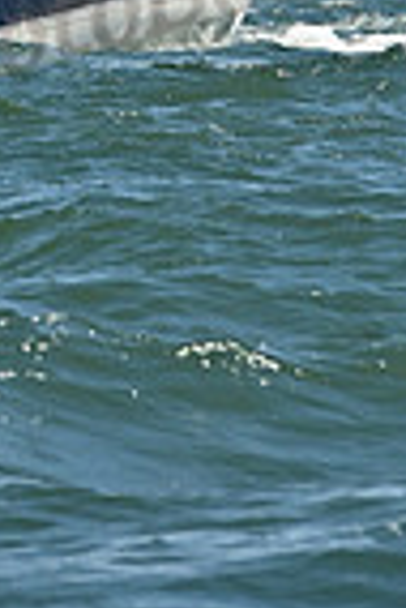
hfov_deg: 2.3
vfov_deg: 3.5
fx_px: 9973
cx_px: -348
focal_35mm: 591
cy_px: -599
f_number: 9
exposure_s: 1/1600
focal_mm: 145
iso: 320
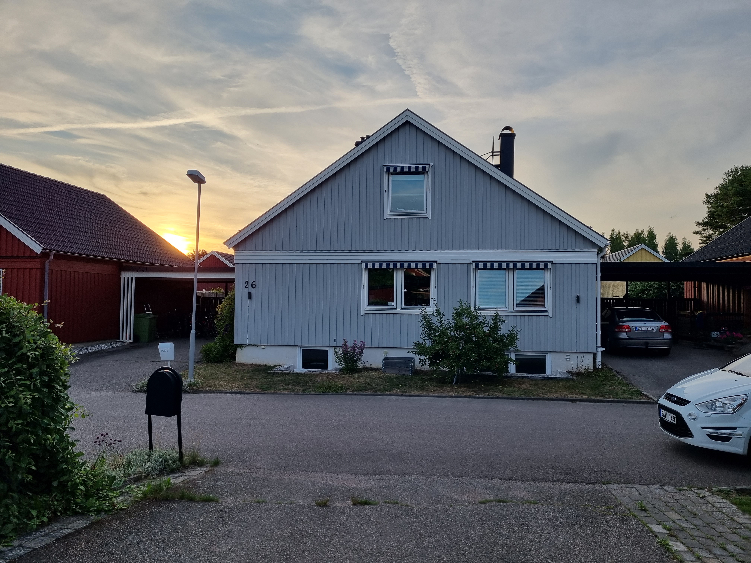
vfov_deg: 53.1
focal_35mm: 26
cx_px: 376
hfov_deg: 67.3
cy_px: 282
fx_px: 564
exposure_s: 1/1018
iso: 50
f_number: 1.8
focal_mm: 5.4
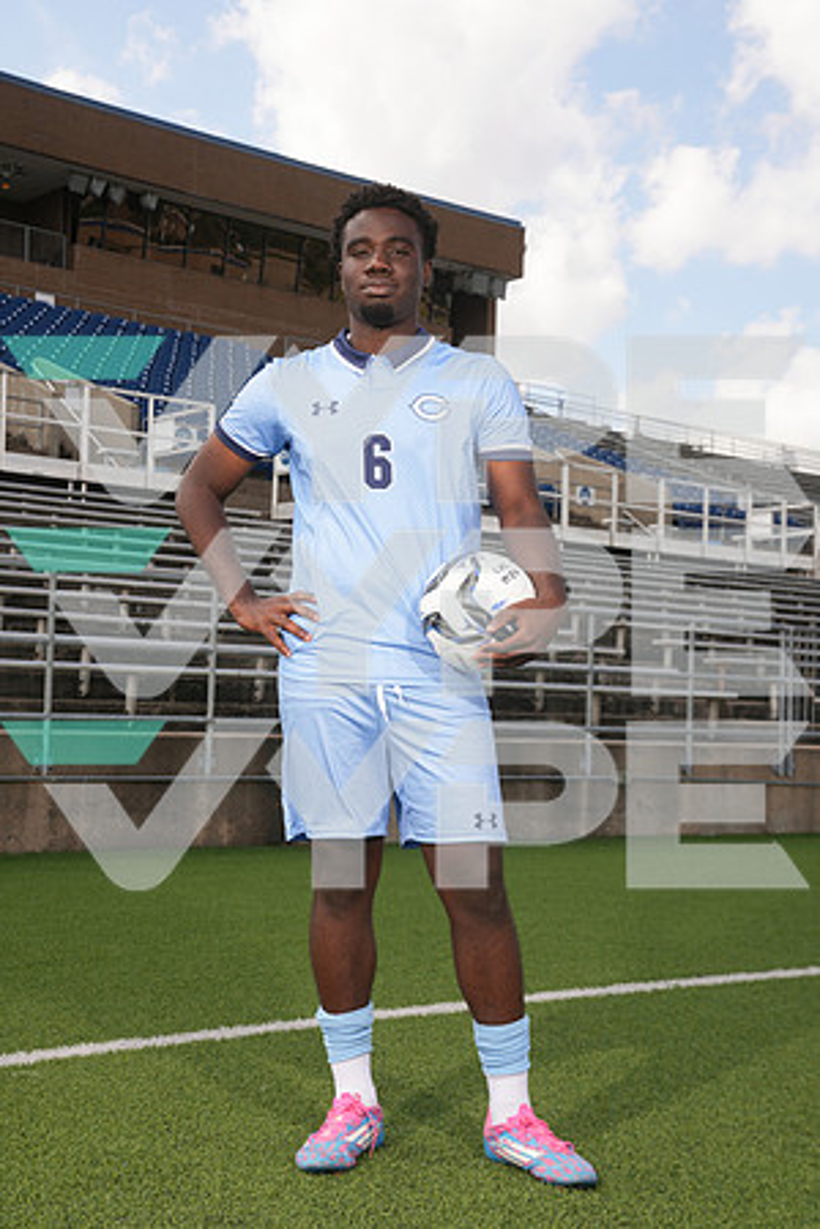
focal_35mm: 51
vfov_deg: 38.9
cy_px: 614
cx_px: 410
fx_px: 1742
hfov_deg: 26.5
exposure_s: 1/200
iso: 100
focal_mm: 51
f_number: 8
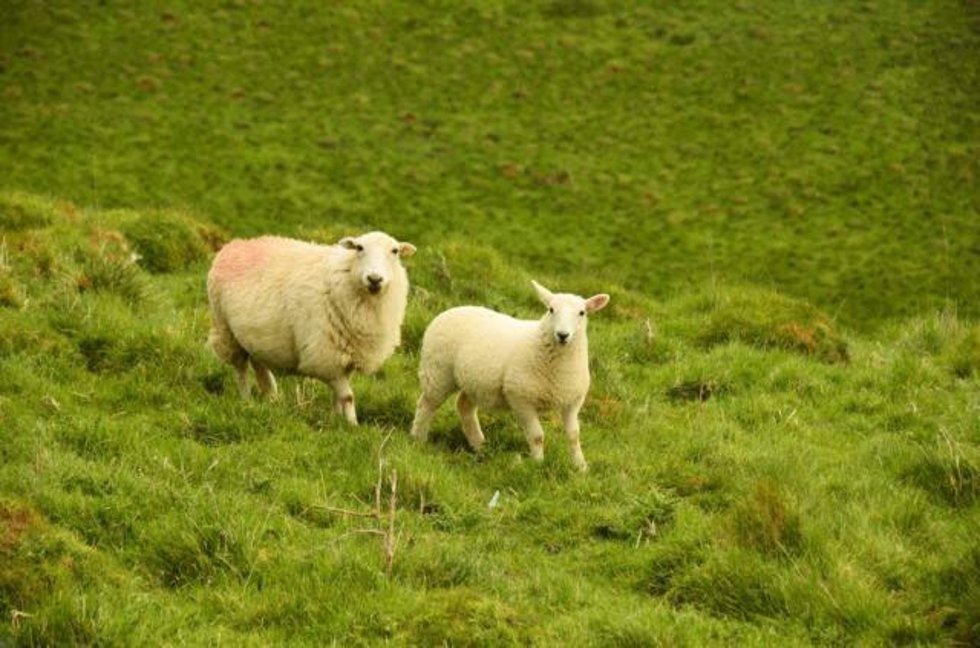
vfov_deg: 9.6
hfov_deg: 14.4
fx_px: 3869
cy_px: 324
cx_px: 490
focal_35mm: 142
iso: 200
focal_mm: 95
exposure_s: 1/800
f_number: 5.3
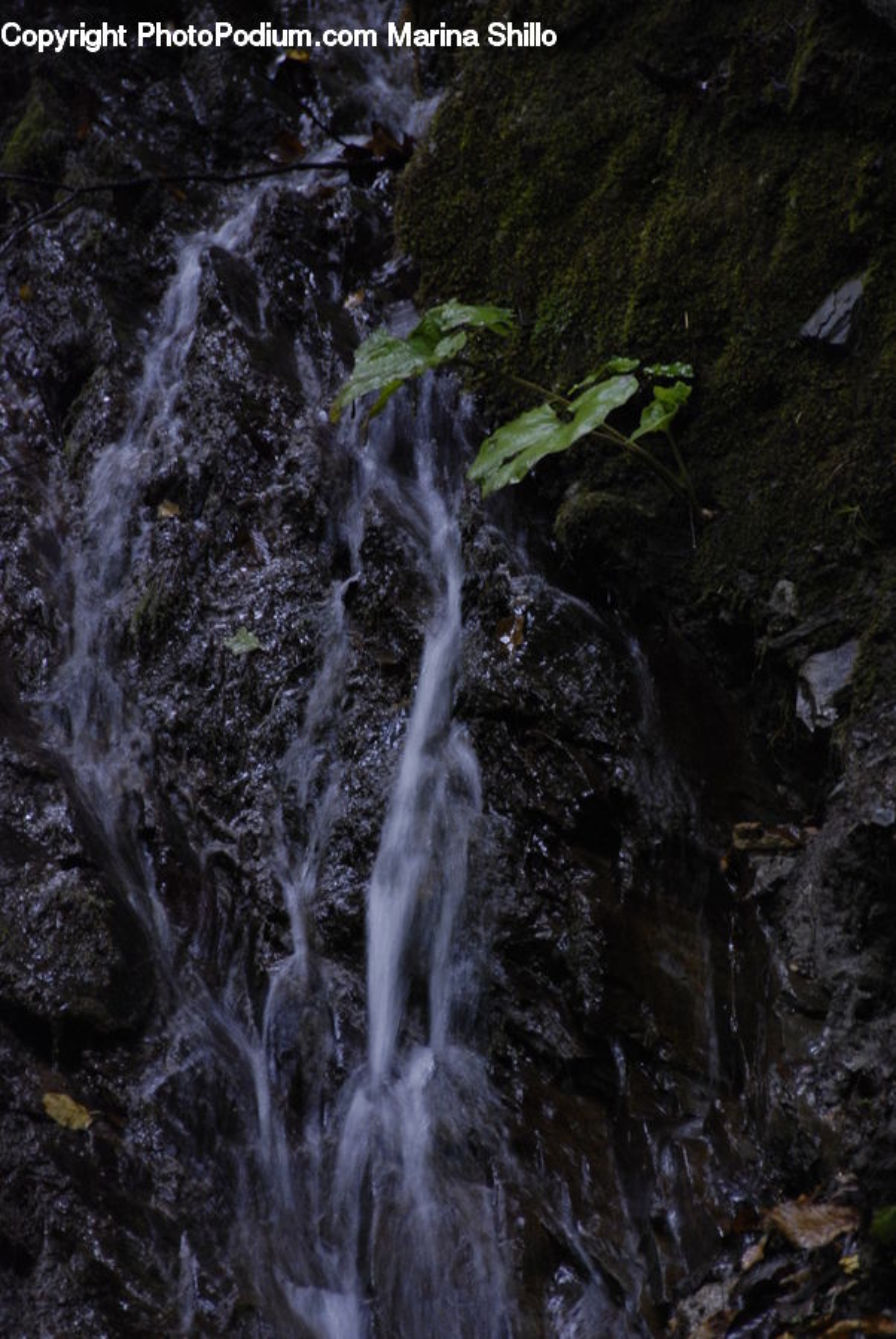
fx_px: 11173
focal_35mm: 300
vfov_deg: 6.9
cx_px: 448
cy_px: 670
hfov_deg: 4.6
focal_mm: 200
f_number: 5.6
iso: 640
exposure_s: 1/15
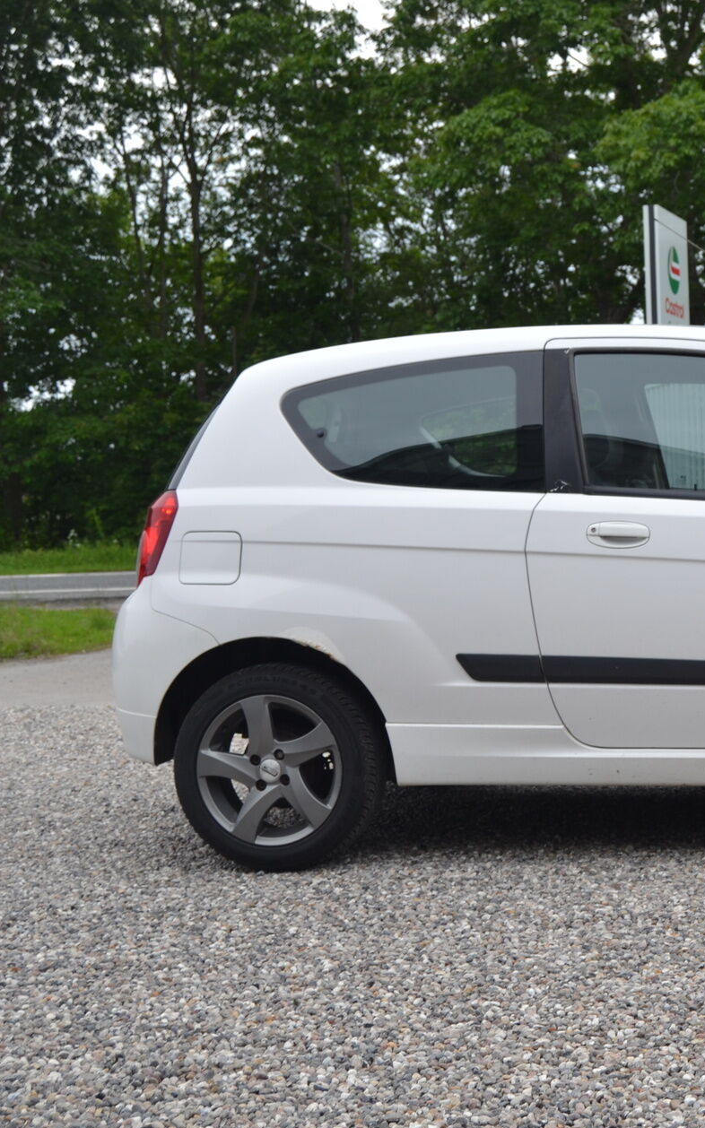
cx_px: 739
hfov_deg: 22.1
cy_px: 567
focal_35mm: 56
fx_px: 1722
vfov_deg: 36.3
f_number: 5.6
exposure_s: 1/125
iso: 110
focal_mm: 24
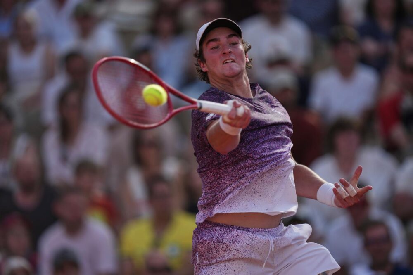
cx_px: 206
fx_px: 4587
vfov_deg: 3.4
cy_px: 138
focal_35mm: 400
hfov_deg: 5.2
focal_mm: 400
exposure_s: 1/2500
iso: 200
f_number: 2.8
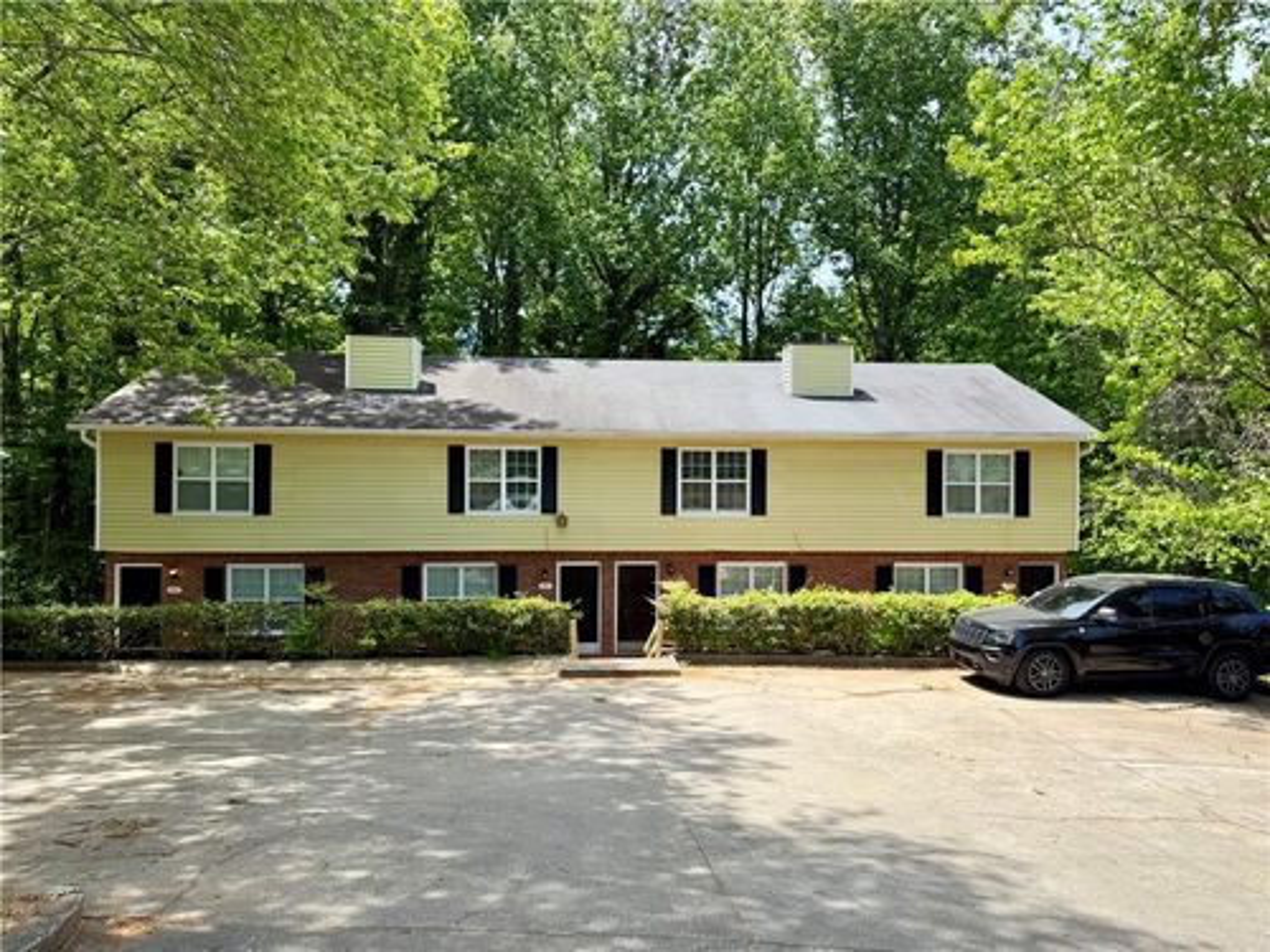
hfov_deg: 71.6
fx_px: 881
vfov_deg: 56.8
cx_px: 635
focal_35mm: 24
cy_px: 476
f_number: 1.78
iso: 80
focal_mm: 6.76
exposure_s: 1/1156
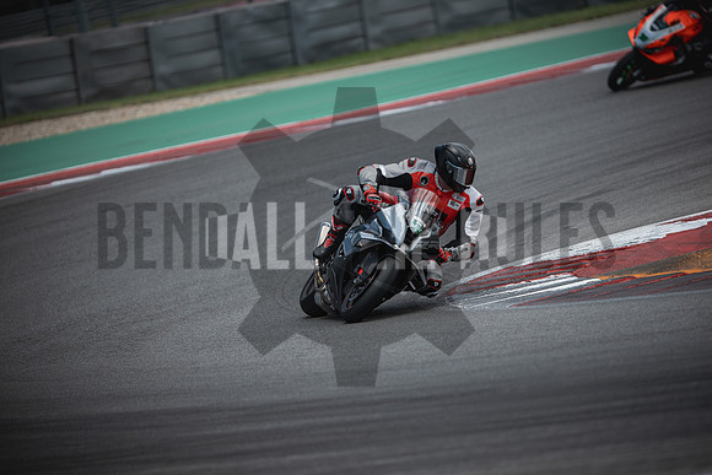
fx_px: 5934
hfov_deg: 6.9
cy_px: 238
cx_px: 356
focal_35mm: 300
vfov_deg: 4.6
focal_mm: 200
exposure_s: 1/2000
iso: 160
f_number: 2
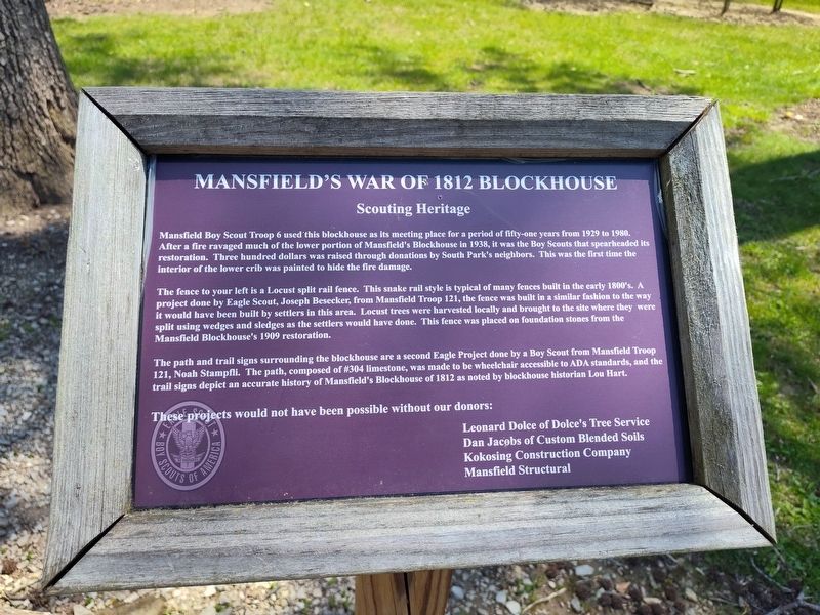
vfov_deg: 58.9
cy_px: 308
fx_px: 545
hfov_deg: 73.9
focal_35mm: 23
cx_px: 410
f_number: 1.8
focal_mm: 5.56
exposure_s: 1/513
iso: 100
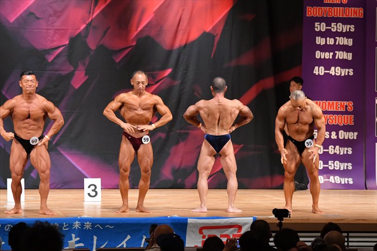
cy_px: 126
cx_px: 188
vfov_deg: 8.2
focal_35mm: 168
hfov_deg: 12.2
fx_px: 1758
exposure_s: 1/400
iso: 7200
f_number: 5.6
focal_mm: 112
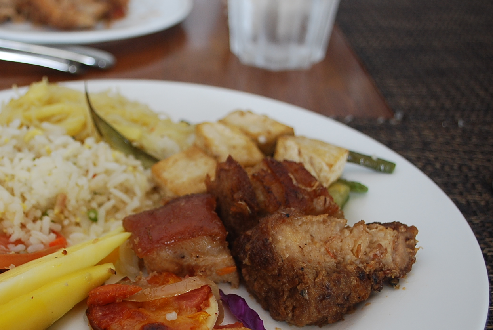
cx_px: 127
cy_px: 231
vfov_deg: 24.1
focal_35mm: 56
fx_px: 768
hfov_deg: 34.9
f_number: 4.2
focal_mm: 24
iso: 220
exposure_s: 1/30
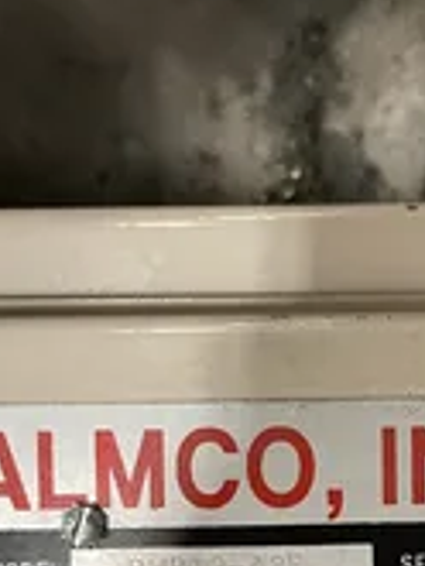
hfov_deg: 22.7
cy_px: 467
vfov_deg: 29.9
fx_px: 1030
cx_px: 384
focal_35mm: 63
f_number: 1.6
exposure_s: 1/60
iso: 400
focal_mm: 4.2
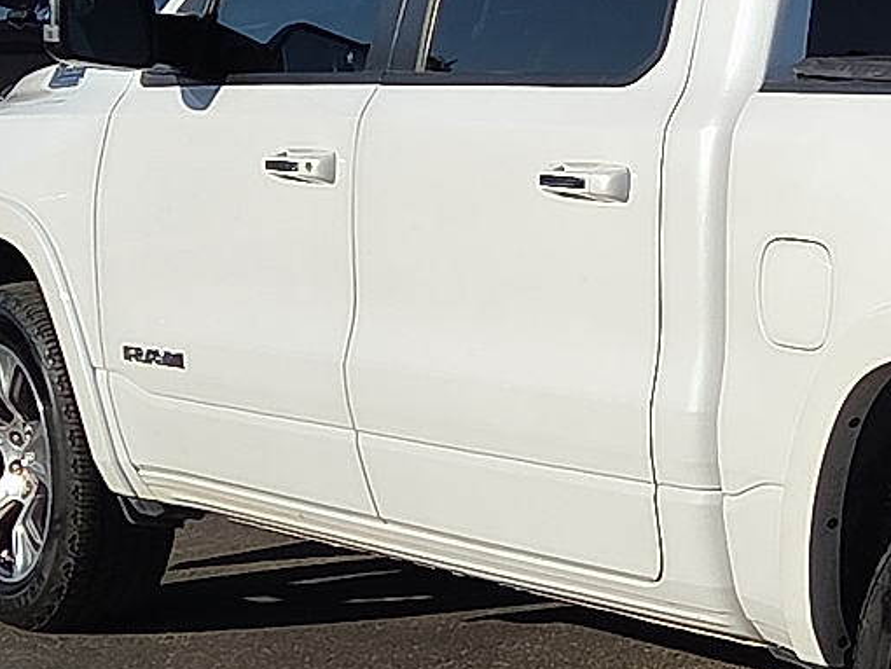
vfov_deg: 10.7
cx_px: 1143
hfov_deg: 13.8
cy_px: 217
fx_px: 3554
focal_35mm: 138
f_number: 1.8
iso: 78
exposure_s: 1/10000
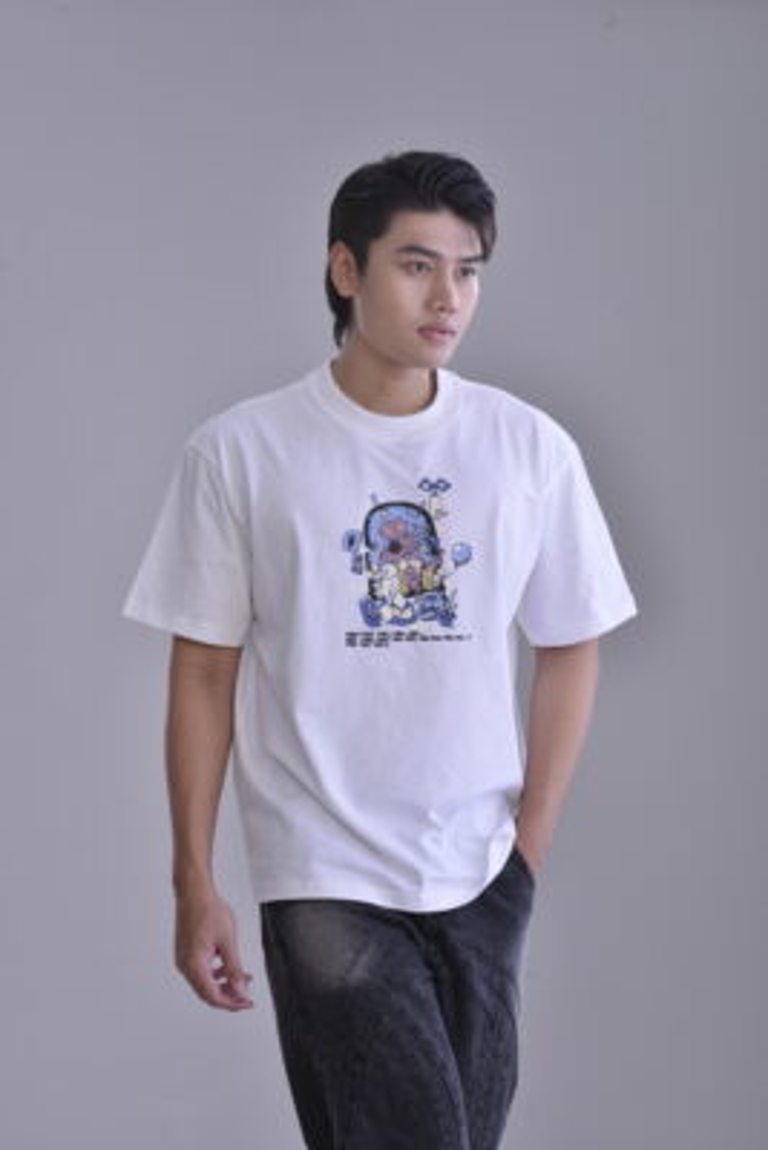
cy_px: 575
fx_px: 3517
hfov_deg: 12.5
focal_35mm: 110
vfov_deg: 18.6
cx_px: 384
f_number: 9
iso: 400
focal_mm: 110
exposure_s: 1/200
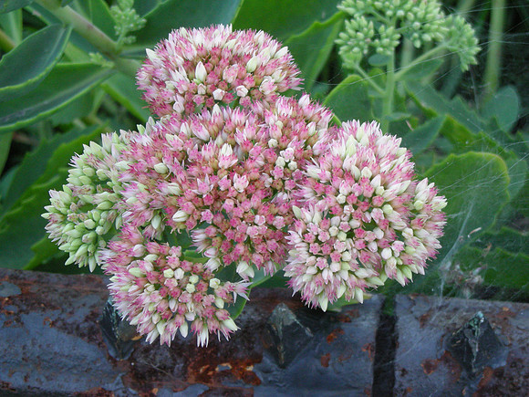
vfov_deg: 14.1
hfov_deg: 18.7
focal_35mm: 105
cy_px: 198
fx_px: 1605
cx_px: 264
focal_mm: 17.1
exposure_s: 1/57.1
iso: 214
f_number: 4.7
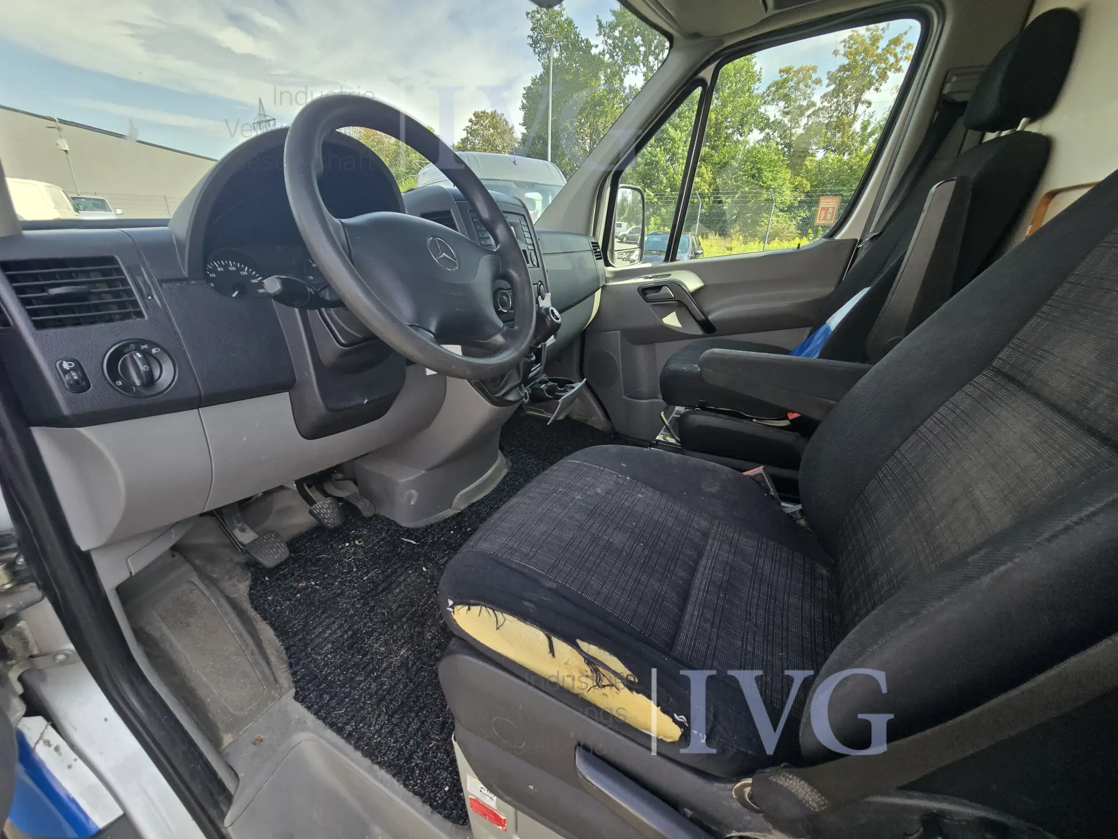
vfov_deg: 89.9
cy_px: 420
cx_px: 559
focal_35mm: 13
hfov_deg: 106.2
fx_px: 420
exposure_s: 1/401
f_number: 2.2
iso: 50
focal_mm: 2.2
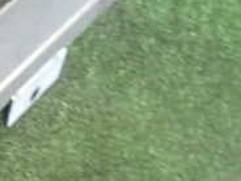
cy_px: -26
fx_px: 682
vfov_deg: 14.7
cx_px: -79
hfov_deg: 18.5
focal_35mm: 98
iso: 320
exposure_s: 1/30
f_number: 2.3
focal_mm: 5.4
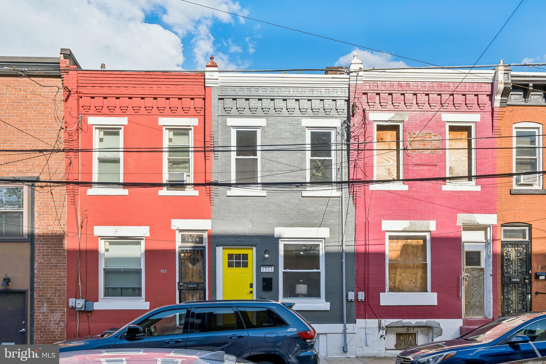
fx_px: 516
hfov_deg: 55.8
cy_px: 182
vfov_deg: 38.9
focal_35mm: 34
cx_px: 273
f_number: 8
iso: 250
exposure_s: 1/750
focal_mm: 22.9
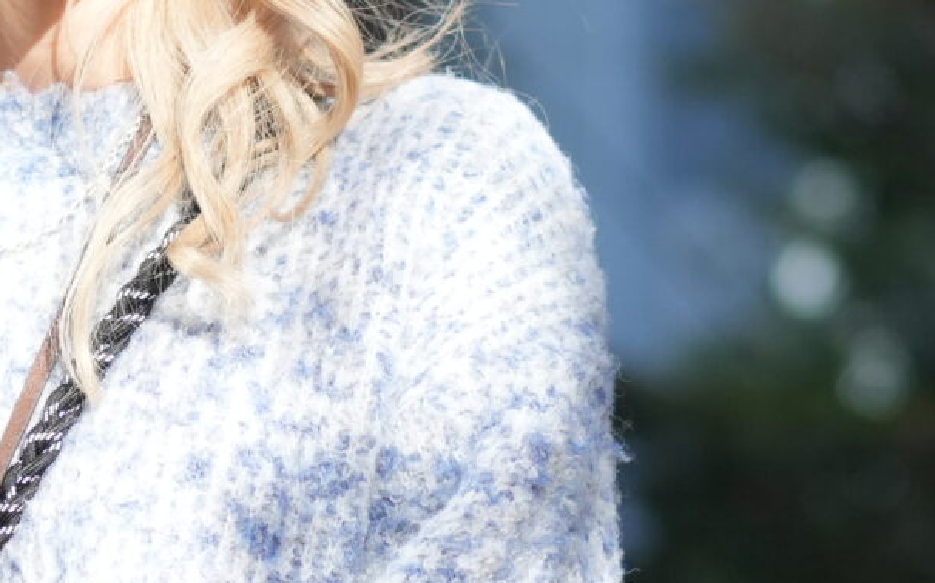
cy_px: -127
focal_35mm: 237
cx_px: 46
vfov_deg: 5.5
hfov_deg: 8.8
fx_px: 6036
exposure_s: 1/200
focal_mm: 55
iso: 800
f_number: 2.2
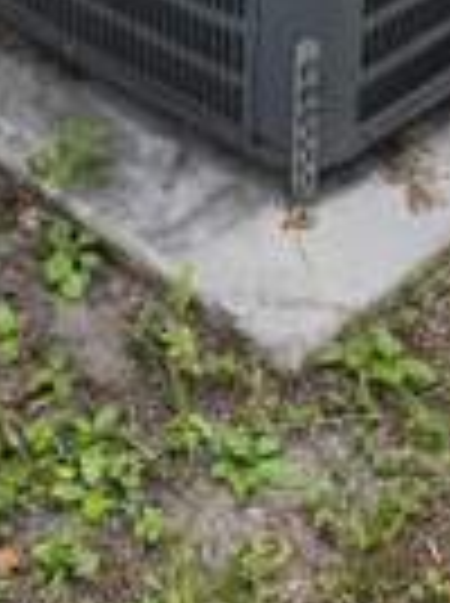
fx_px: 1913
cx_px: 234
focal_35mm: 110
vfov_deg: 15.1
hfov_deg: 13.4
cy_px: -531
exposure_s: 1/359
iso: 32
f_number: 1.4
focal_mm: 6.5
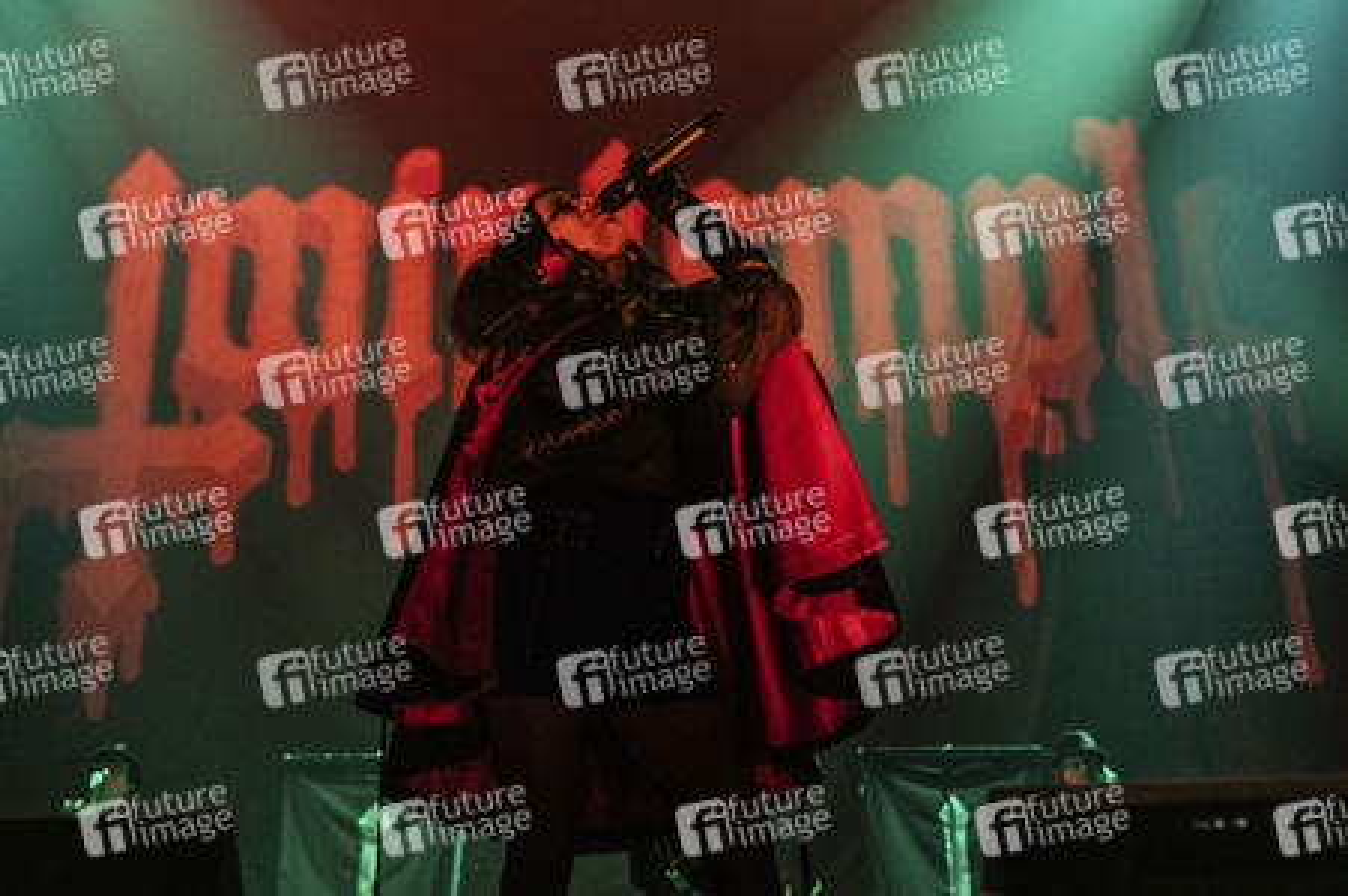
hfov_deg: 55.8
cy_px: 448
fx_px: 1272
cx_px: 674
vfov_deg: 38.8
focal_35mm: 34
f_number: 2.8
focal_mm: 34
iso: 5000
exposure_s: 1/250
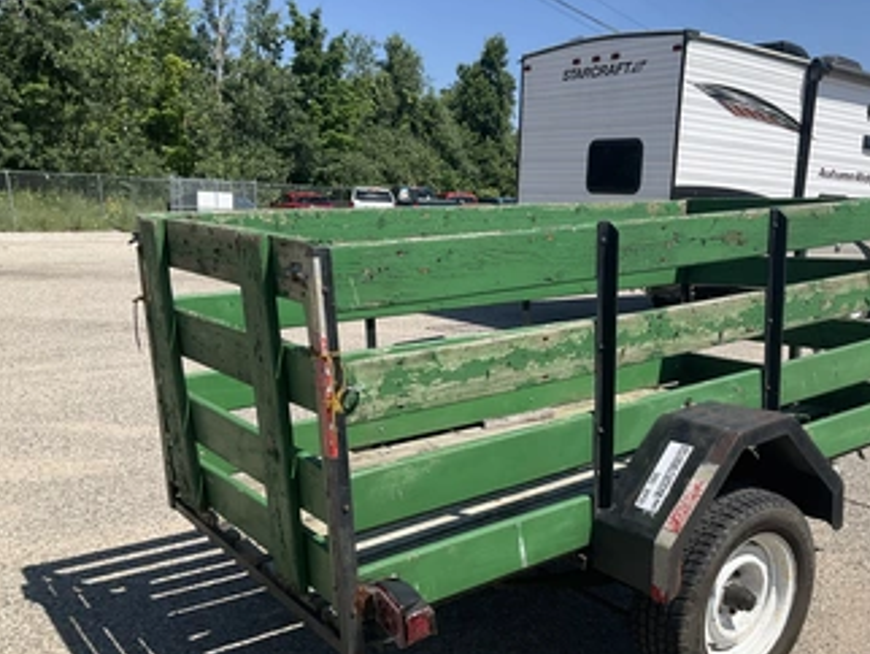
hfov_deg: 50.9
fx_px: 905
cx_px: 538
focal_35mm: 36
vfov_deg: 39.6
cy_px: 386
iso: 25
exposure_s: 1/1848
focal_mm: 3
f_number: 1.8
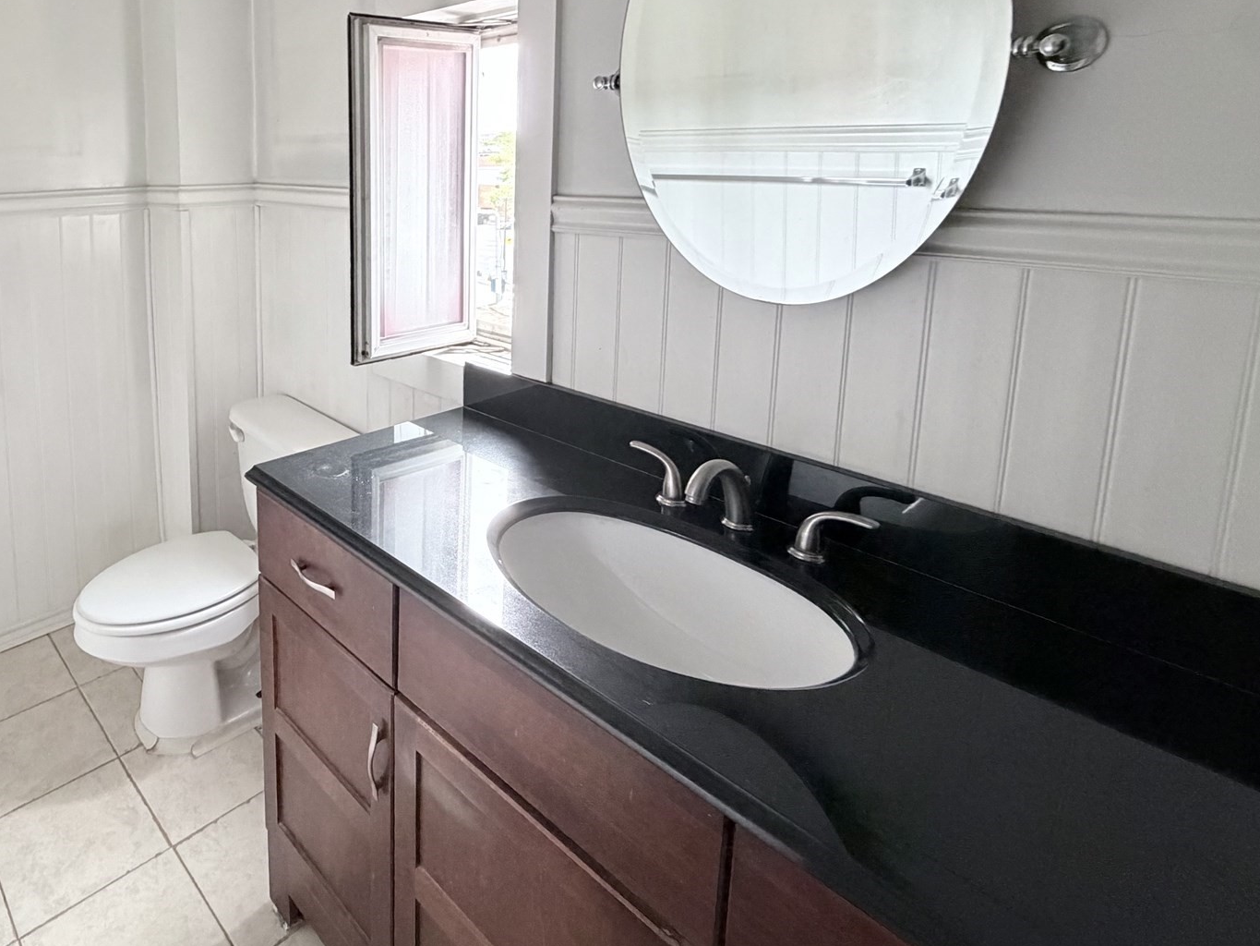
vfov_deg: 60.9
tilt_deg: -8.2
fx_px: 764
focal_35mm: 21
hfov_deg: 74.6
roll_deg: +0.4
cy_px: 271
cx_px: 351
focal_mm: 2.22
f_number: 2.2
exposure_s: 1/60
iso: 500
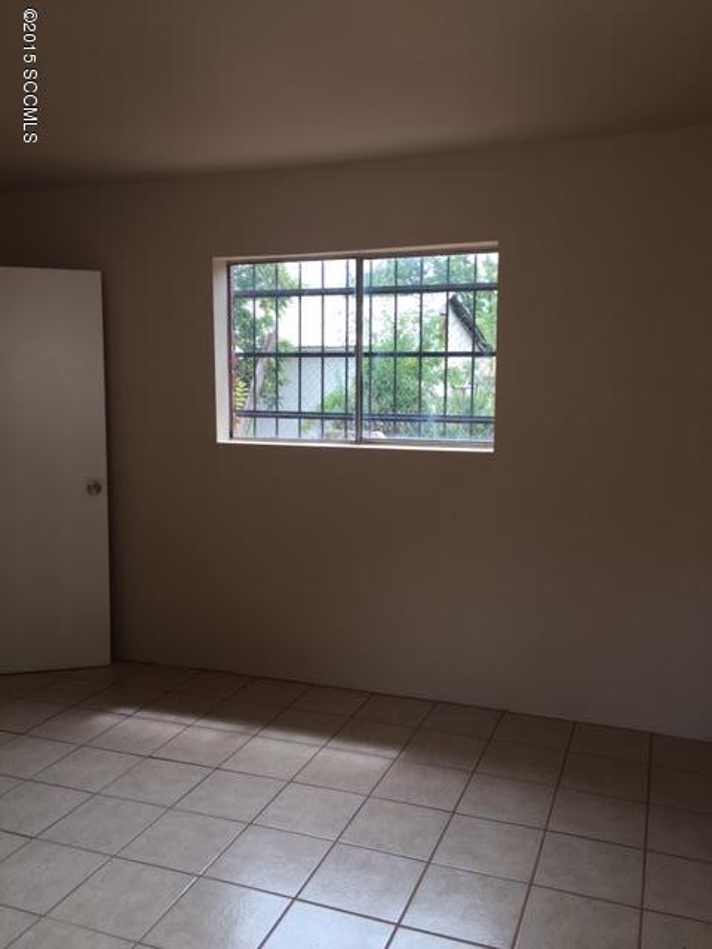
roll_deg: -1.4
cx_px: 356
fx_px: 795
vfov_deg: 61.7
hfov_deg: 48.2
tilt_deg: -6.3
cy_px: 474
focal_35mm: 29
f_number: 2.2
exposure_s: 1/243
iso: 32
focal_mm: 4.15
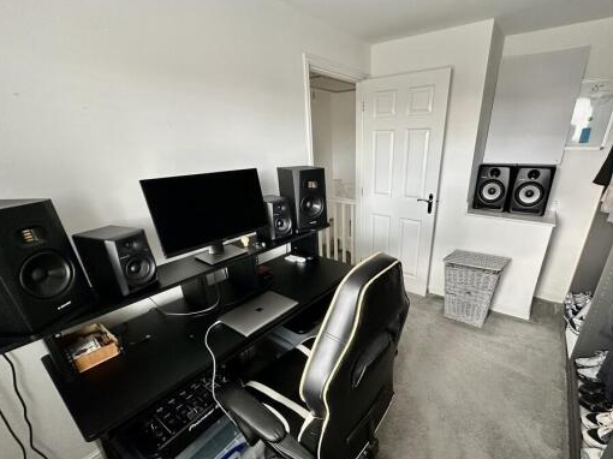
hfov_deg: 94.1
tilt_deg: -22.8
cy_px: 259
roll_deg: +0.5
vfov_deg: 77.7
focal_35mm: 16
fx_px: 283
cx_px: 344
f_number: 2.2
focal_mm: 2.22
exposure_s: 1/99
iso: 320
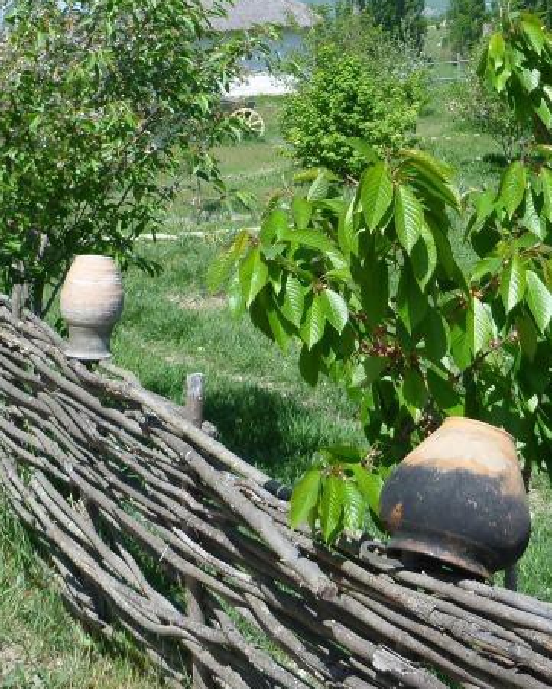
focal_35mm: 62
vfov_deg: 29.8
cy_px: 137
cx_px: 391
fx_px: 1266
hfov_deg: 24.4
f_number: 3.3
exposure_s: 1/640
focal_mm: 4.9
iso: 100
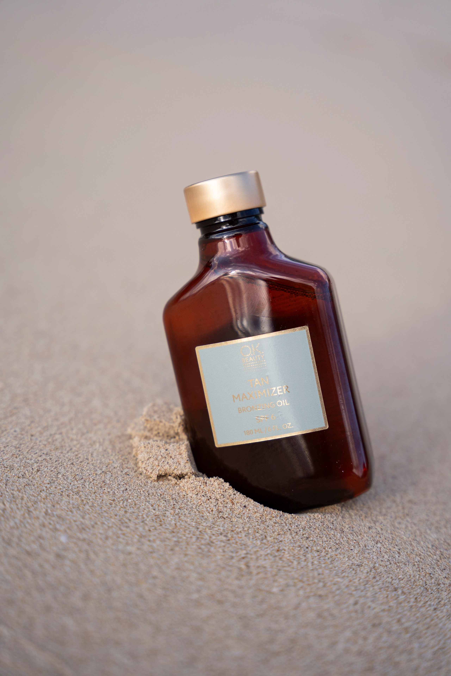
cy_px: 338
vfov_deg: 30.4
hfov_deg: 20.5
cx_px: 226
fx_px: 1246
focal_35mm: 66
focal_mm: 66.3
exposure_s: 1/800
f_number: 2.8
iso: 160
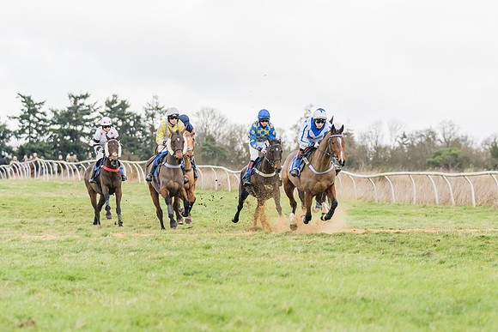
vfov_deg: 5.9
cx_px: 281
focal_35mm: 233
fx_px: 3221
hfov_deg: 8.8
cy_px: 130
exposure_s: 1/1000
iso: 800
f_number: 2.8
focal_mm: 116
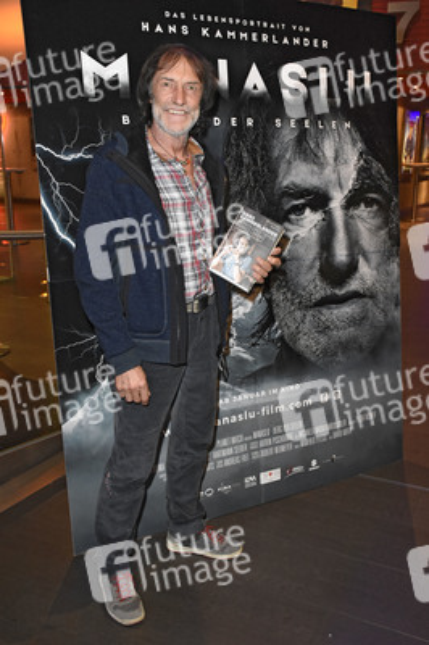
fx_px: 618
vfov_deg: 55.1
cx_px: 214
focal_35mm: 34
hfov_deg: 38.3
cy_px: 322
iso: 5000
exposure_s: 1/60
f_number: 6.3
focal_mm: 23
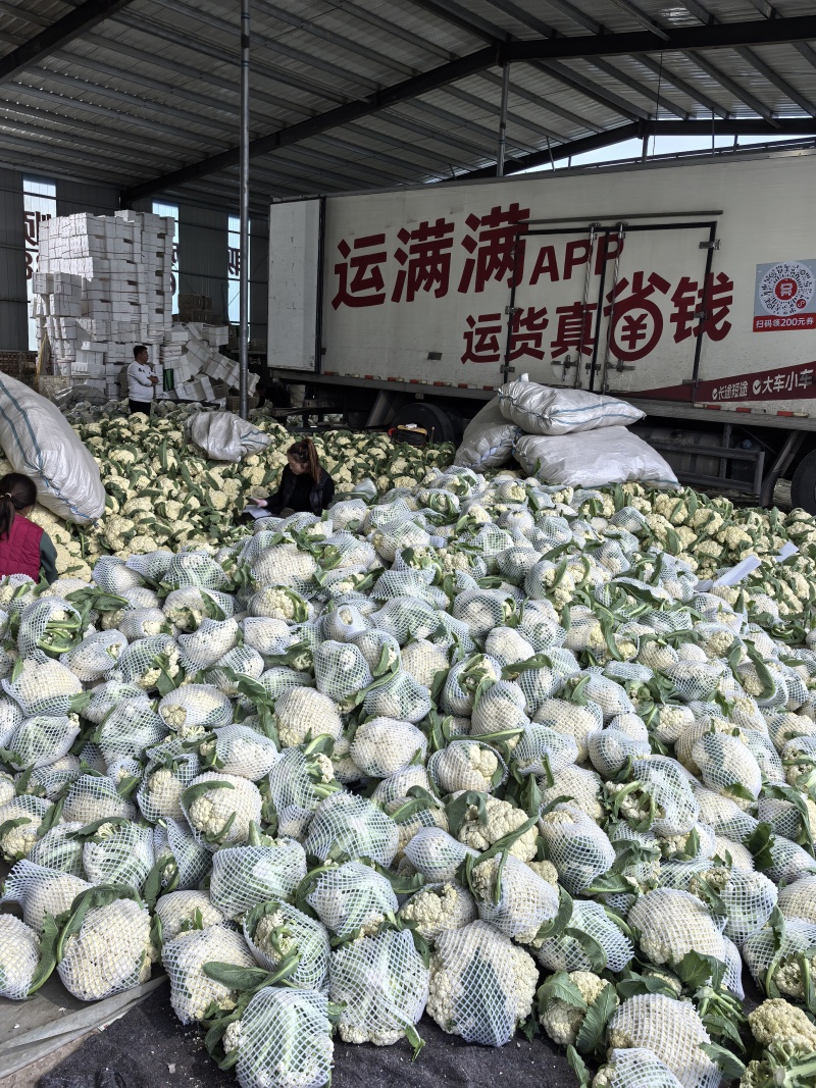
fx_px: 849
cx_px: 408
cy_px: 544
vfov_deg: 65.3
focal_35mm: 27
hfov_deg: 51.3
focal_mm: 6.98
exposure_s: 1/100
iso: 200
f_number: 1.4
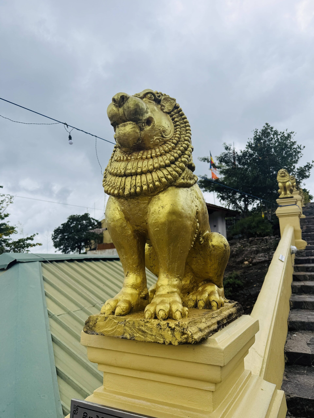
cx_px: 157
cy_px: 209
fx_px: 290
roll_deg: -0.1
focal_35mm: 24
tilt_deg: +12.5
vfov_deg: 71.6
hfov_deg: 56.8
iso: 80
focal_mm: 6.76
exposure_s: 1/4673
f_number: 1.78
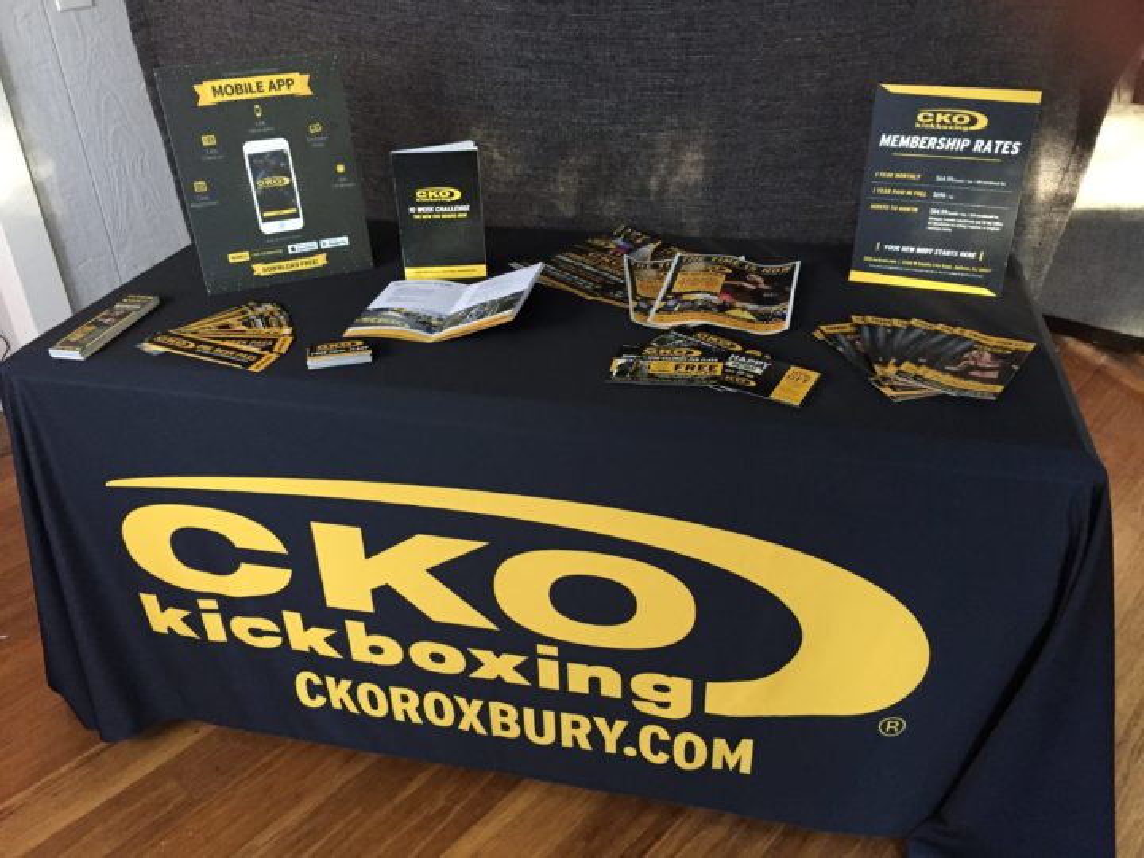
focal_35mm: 29
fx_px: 958
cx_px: 572
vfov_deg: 48.2
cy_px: 429
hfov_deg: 61.7
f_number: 2.2
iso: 250
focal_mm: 4.15
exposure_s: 1/20
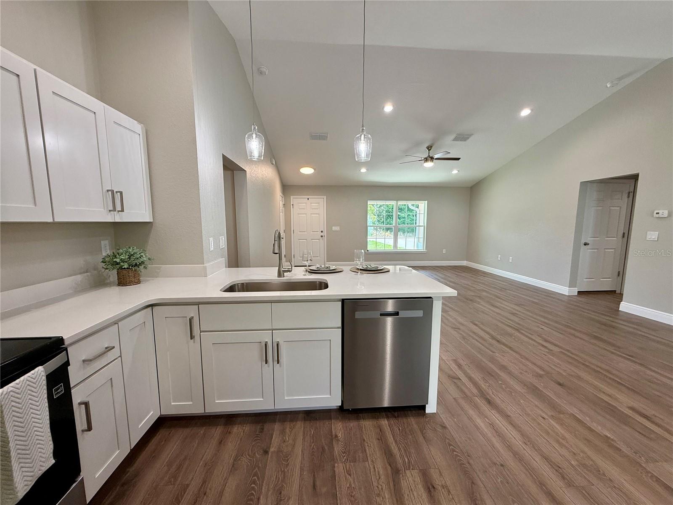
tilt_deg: -6.8
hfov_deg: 102.1
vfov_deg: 85.7
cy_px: 252
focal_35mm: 14
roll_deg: +0.0
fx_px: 272
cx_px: 336
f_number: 2.2
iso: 125
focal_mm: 2.22
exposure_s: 1/120
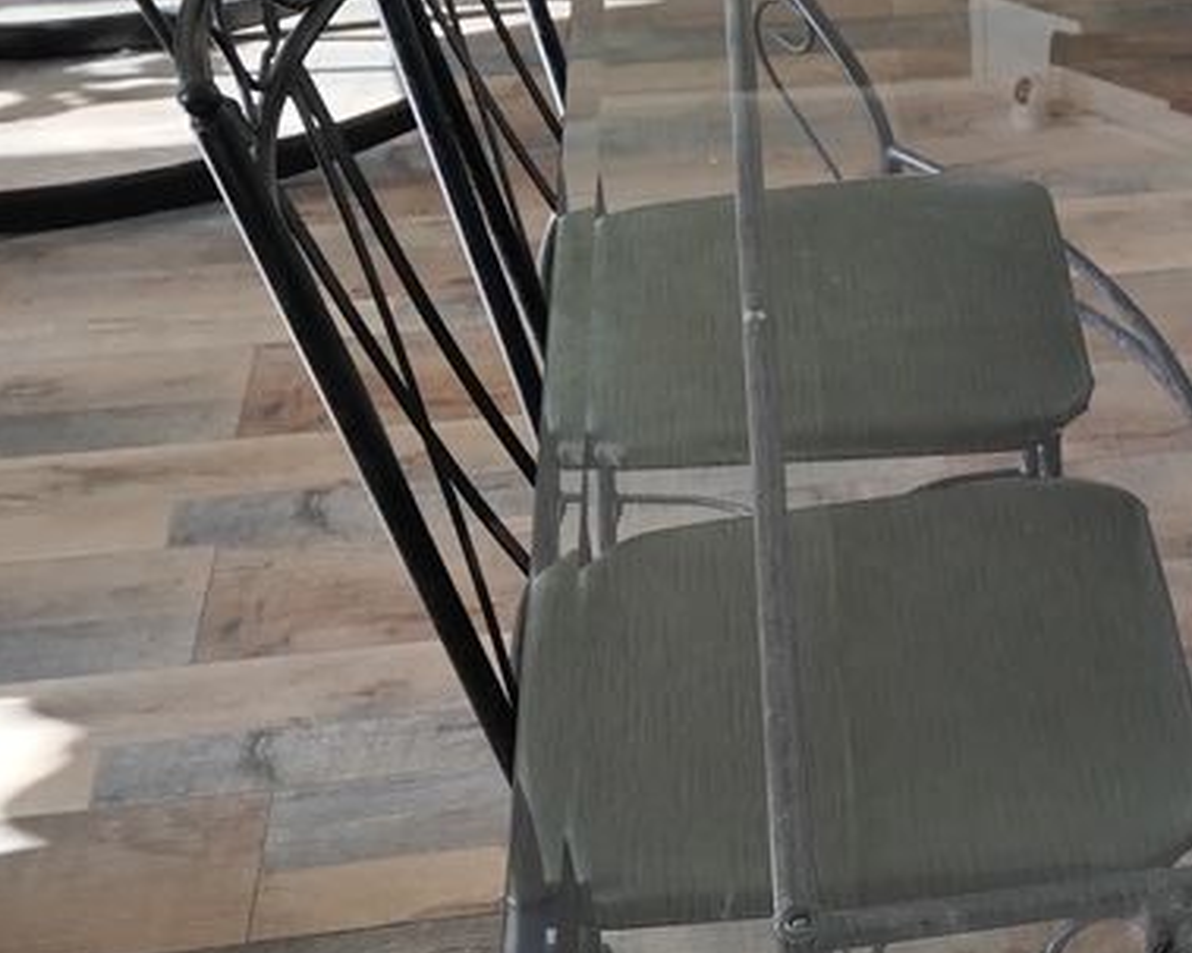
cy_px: 538
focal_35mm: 67
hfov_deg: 26.4
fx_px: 2363
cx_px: 1258
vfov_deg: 22.8
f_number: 1.8
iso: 293
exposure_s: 1/50
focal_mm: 4.75
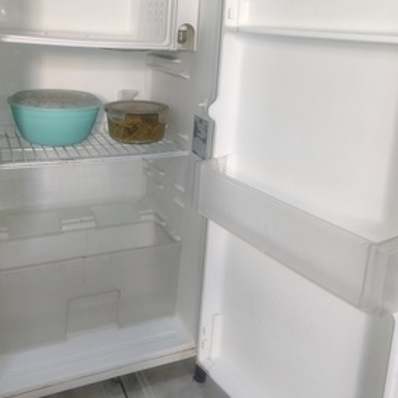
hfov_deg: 48.4
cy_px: 113
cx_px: 192
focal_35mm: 34
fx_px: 442
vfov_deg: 47.1
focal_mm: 5.56
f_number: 1.88
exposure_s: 1/100
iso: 327
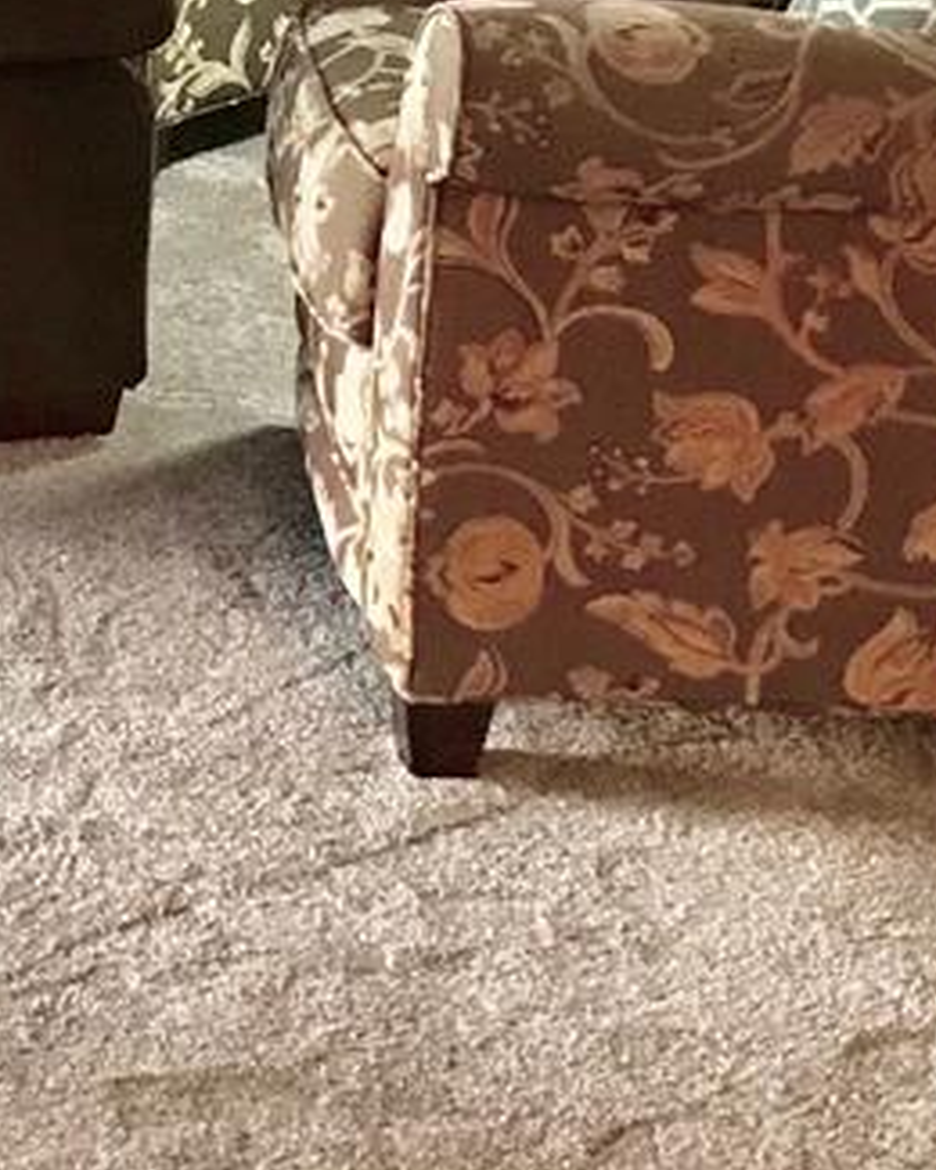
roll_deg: -1.3
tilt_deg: -12.8
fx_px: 4467
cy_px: -259
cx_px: -623
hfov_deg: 11.3
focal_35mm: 129
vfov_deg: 14.4
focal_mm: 3.99
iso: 100
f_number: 1.8
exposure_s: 1/15
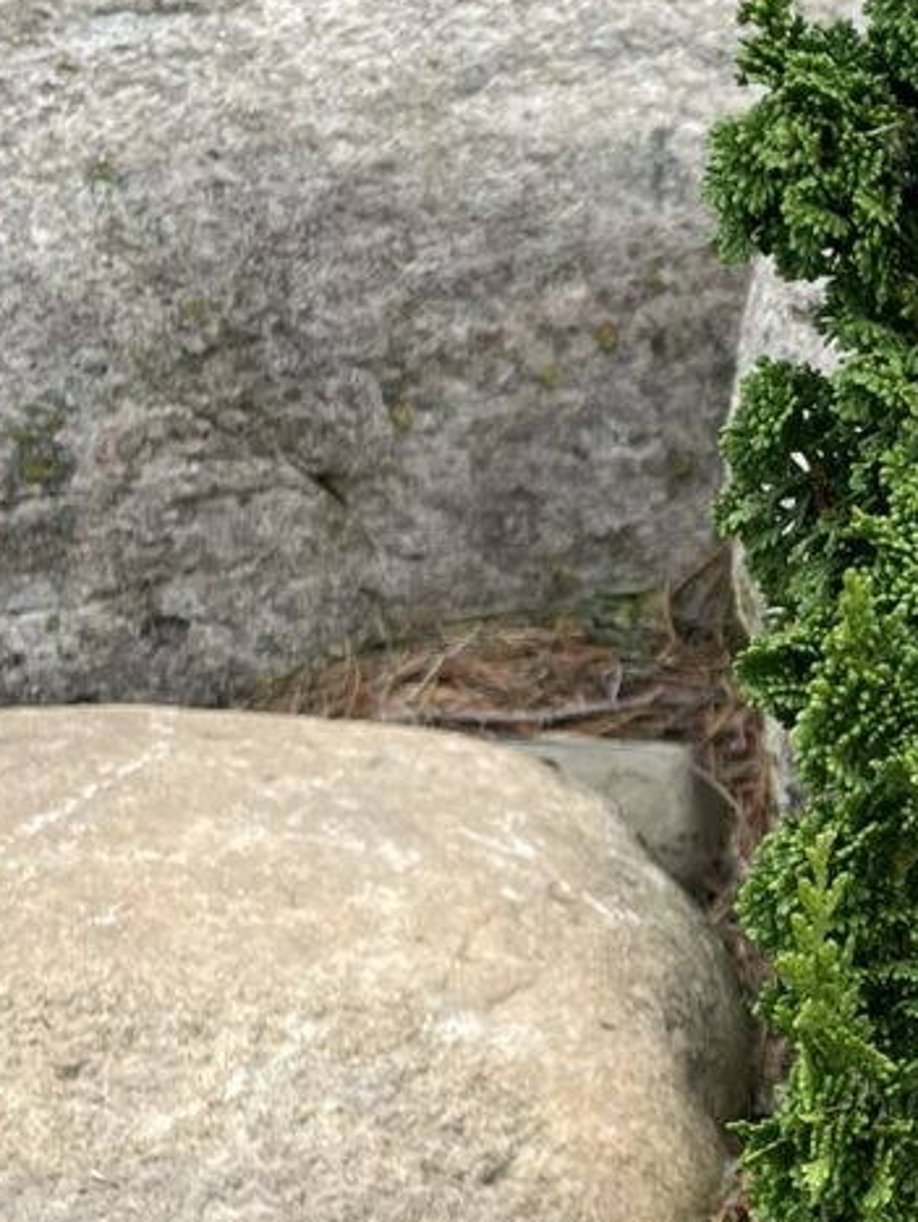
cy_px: 843
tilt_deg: -35.4
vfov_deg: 21.9
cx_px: 1282
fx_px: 3143
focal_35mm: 89
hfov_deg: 15.6
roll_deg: -7.7
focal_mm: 4.2
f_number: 1.6
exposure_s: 1/640
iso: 32
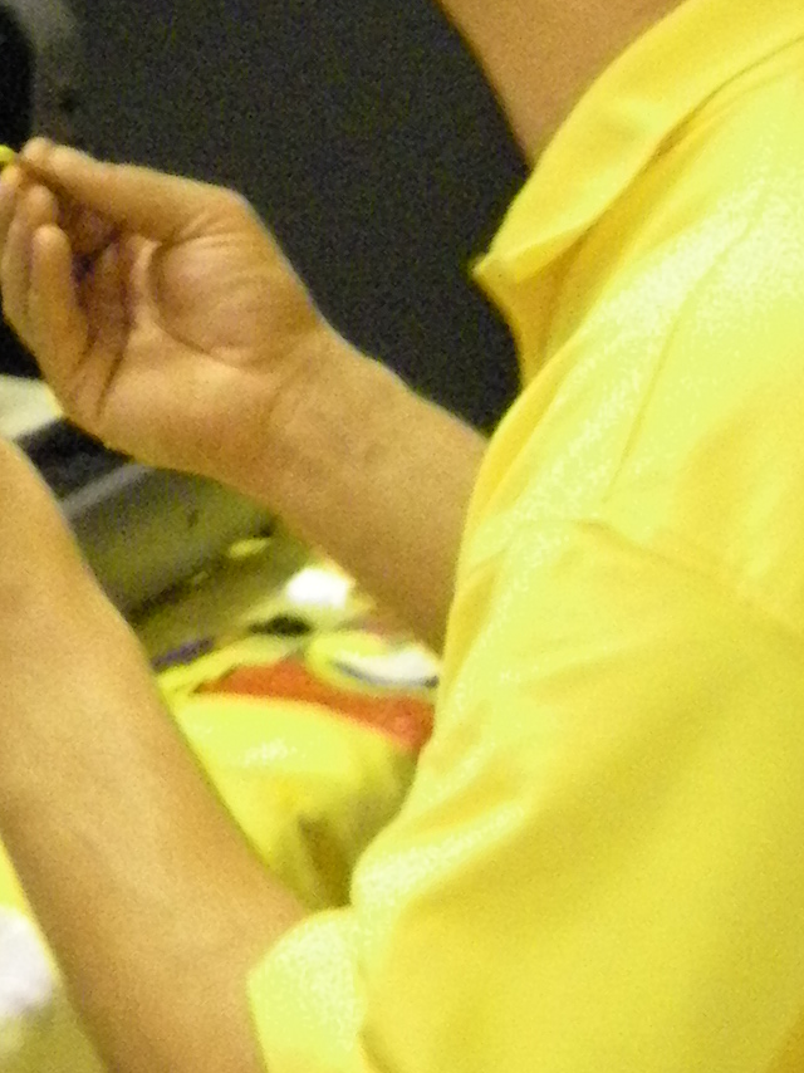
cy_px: -118
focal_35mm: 237
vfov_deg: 8.3
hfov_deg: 6.3
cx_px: 170
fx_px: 7343
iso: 800
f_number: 3.8
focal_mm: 10.3
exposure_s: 1/25
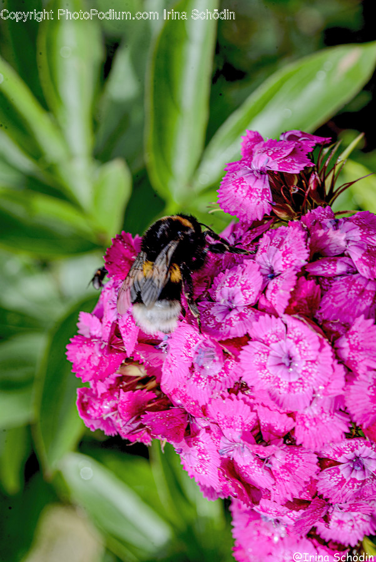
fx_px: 1408
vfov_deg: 22.6
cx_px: 188
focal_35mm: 90
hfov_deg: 15.2
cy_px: 281
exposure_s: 1/50
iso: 100
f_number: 14
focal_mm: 90
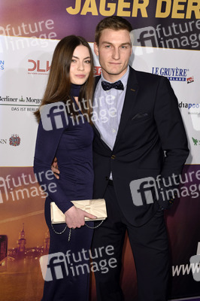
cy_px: 150
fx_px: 351
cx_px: 100
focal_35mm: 42
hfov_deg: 31.8
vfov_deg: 46.4
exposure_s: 1/160
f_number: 5.6
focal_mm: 42
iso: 500
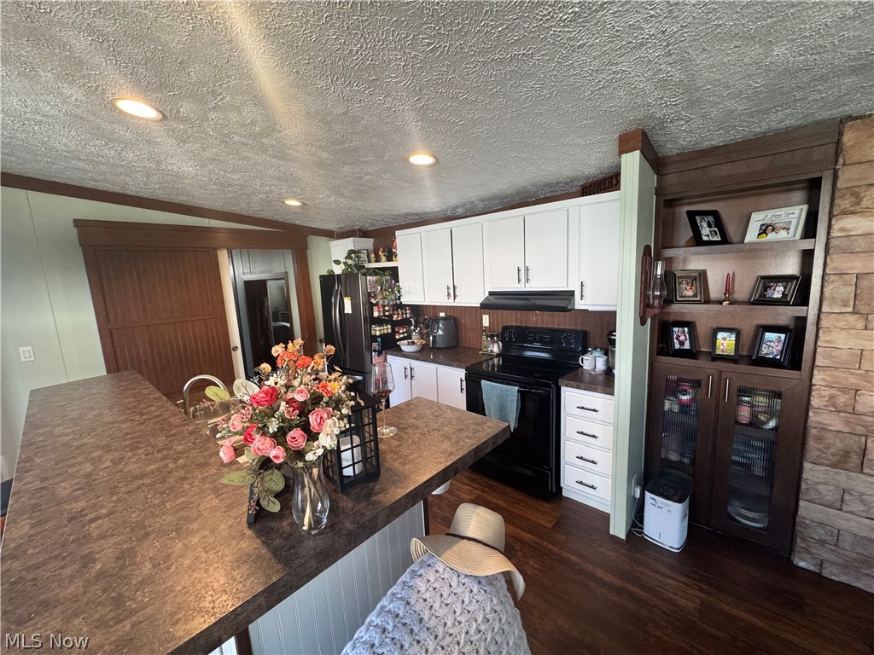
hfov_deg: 102.1
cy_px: 328
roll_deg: +3.3
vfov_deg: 85.7
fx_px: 353
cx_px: 437
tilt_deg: -9.5
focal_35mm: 14
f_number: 2.2
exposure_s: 1/120
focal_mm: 2.22
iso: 250
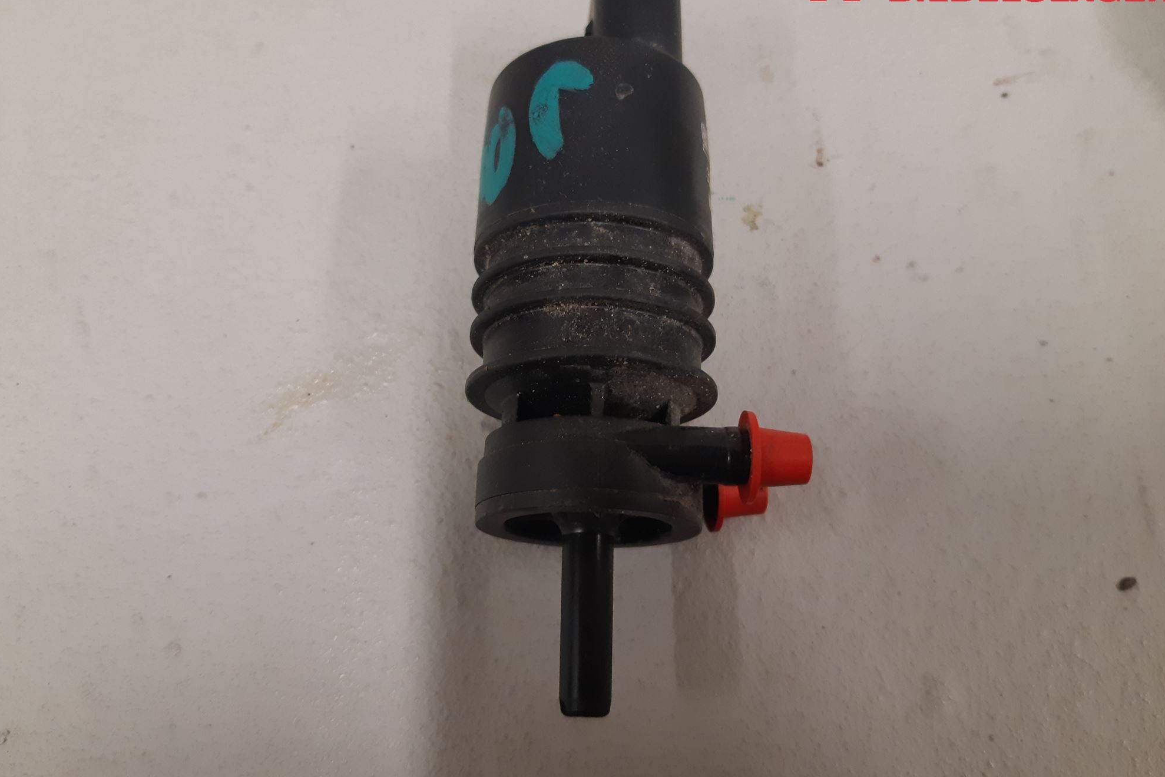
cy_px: 354
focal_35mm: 28
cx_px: 568
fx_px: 906
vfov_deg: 46.4
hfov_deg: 65.5
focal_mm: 3.93
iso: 160
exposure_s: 1/50
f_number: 1.7
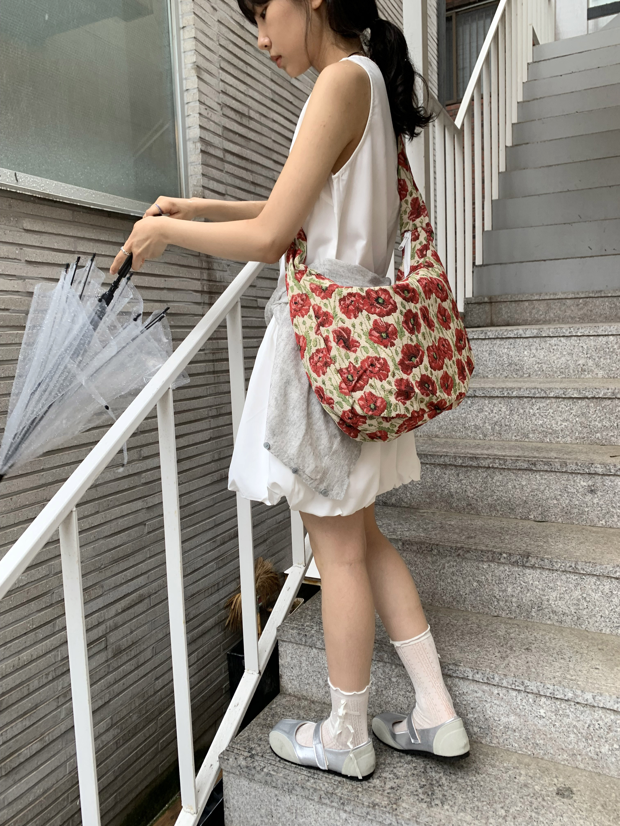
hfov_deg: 53.1
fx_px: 621
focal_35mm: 26
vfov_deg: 67.3
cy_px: 413
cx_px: 310
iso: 64
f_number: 1.8
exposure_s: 1/121
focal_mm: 4.25
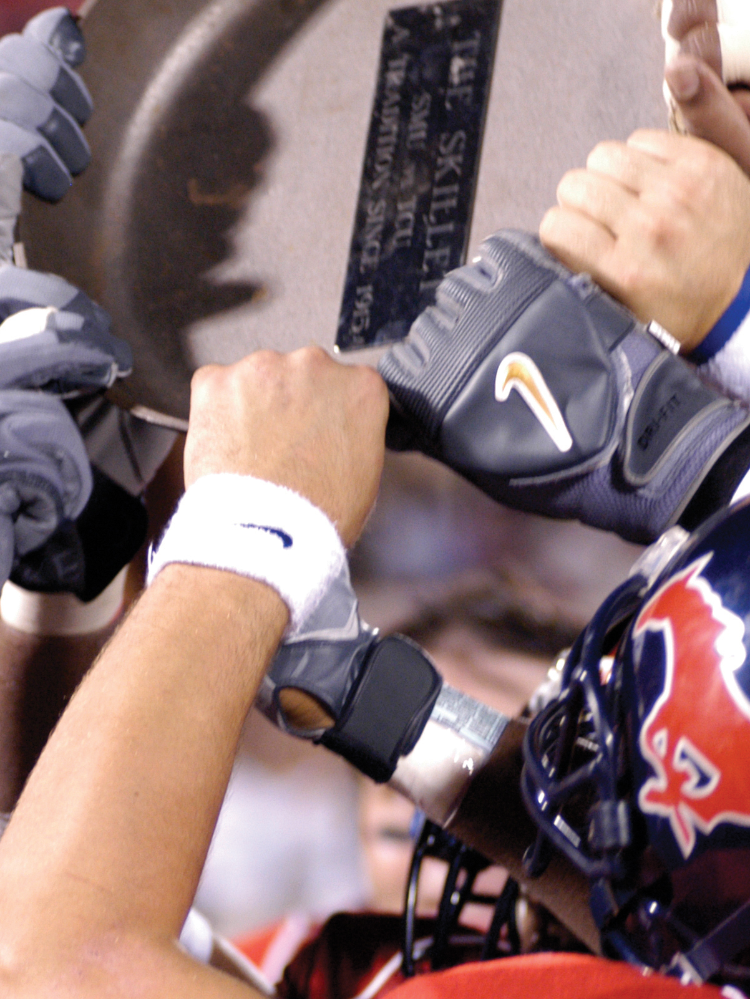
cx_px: 325
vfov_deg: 6.5
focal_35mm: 303
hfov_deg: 4.9
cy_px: 610
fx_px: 8751
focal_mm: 112
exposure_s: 1/160
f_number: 3.2
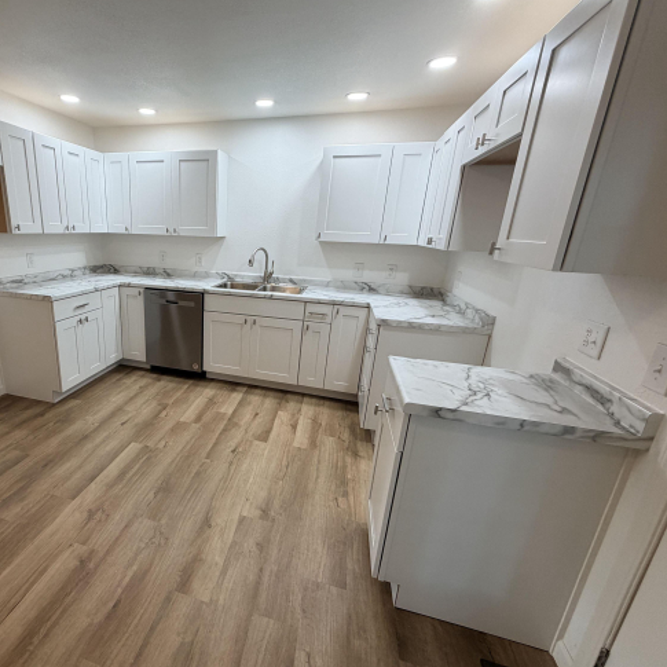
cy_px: 336
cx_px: 223
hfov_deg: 81.2
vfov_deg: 84.0
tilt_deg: -16.6
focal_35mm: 17
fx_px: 371
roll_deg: -1.2
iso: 160
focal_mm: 2.22
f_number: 2.2
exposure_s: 1/120
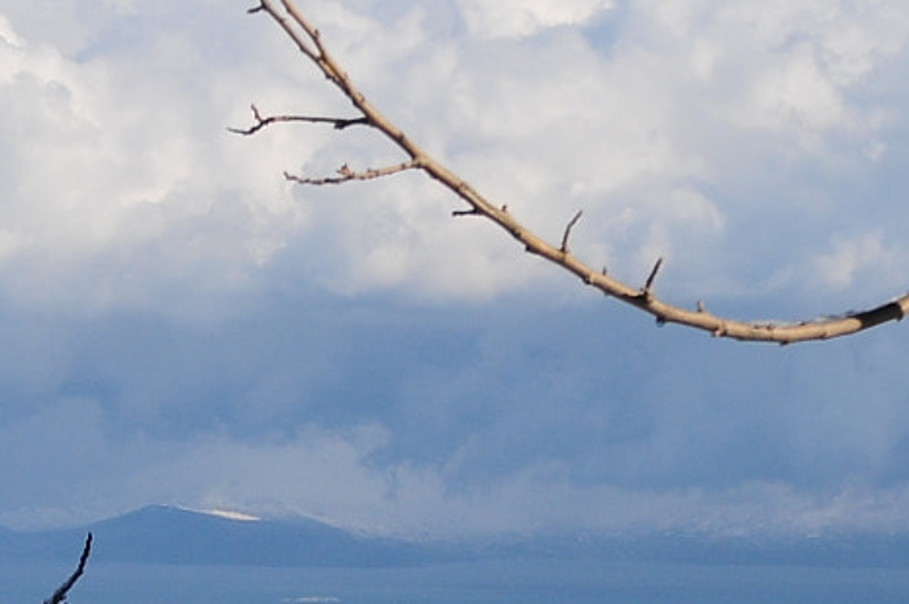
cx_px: -241
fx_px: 4337
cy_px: 908
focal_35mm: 172
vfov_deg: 7.8
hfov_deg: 11.7
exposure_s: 1/1250
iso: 200
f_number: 7.1
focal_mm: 26
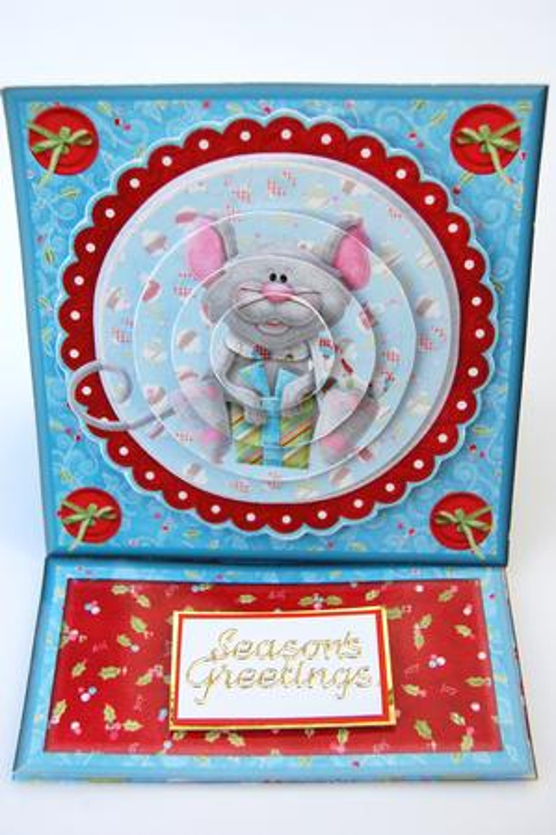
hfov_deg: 28.1
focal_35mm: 48
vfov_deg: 41.1
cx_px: 278
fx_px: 1113
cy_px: 418
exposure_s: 1/250
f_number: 8
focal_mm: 32
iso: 200
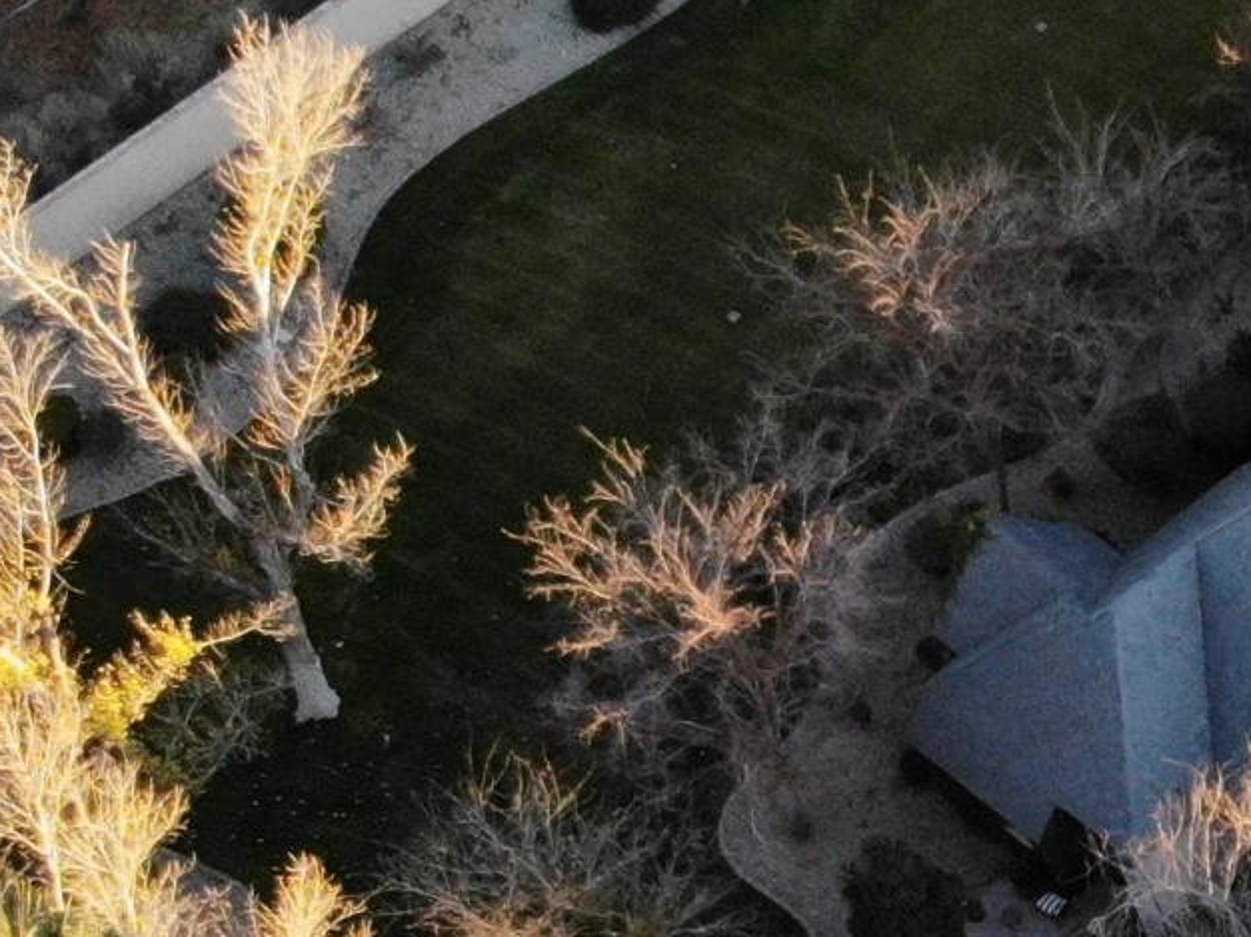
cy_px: 913
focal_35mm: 115
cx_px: 2206
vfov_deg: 12.7
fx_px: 4154
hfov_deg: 15.0
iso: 200
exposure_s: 1/240
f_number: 2.8
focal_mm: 4.5
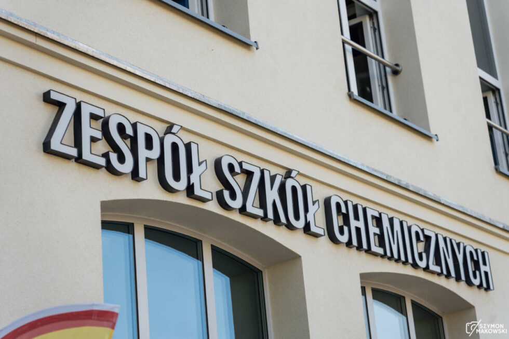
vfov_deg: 18.2
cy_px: 170
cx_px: 254
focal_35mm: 75
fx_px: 1060
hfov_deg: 27.0
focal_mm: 75
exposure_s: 1/1000
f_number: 3.2
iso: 200
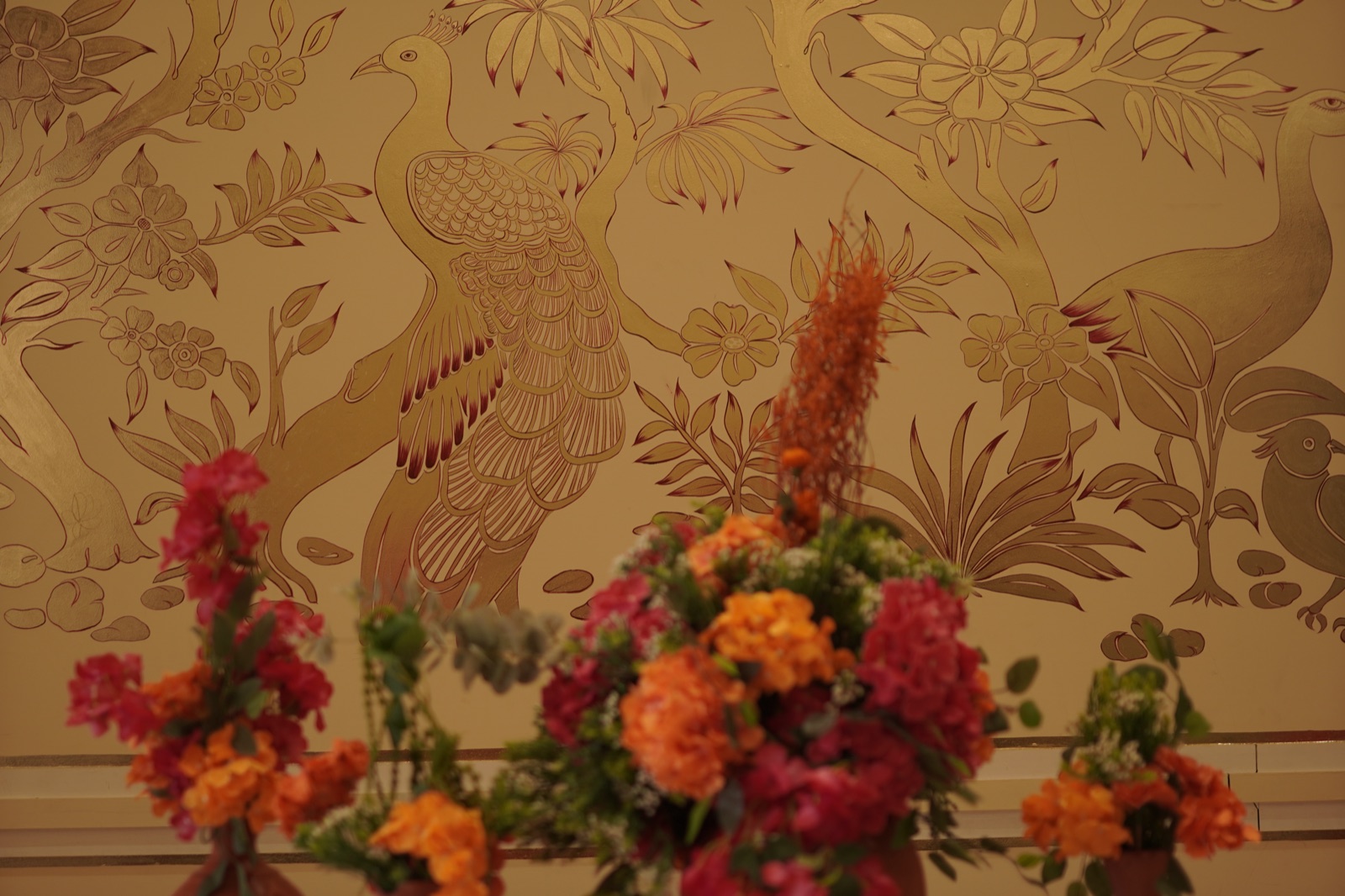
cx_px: 672
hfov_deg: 37.9
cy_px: 448
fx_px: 1961
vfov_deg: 25.7
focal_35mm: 52
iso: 100
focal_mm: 35
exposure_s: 1/200
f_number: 1.4
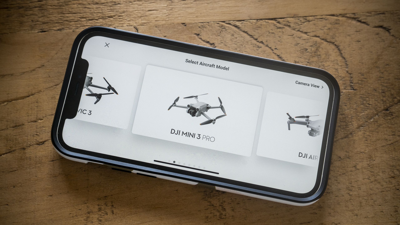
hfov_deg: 41.1
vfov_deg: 23.8
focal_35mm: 50
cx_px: 200
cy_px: 112
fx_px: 533
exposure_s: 1/80
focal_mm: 48
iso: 500
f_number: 7.1
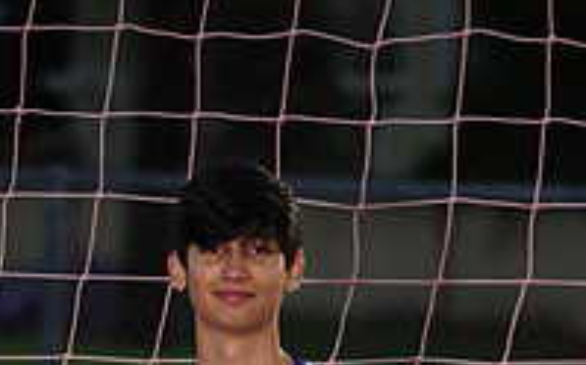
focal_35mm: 658
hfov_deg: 3.2
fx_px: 10500
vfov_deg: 2.0
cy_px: 798
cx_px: 143
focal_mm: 221
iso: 200
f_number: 5.6
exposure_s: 1/250
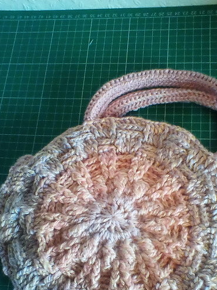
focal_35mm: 40
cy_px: 182
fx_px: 334
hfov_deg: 35.9
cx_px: 122
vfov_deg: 46.4
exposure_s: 1/20
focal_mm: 2.38
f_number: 2.4
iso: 327
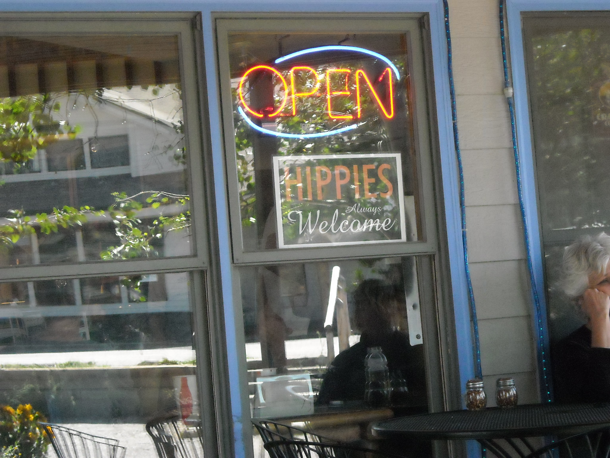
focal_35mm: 105
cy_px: 229
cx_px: 305
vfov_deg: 14.1
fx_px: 1850
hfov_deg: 18.7
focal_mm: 17.1
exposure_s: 1/250
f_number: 4.7
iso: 672
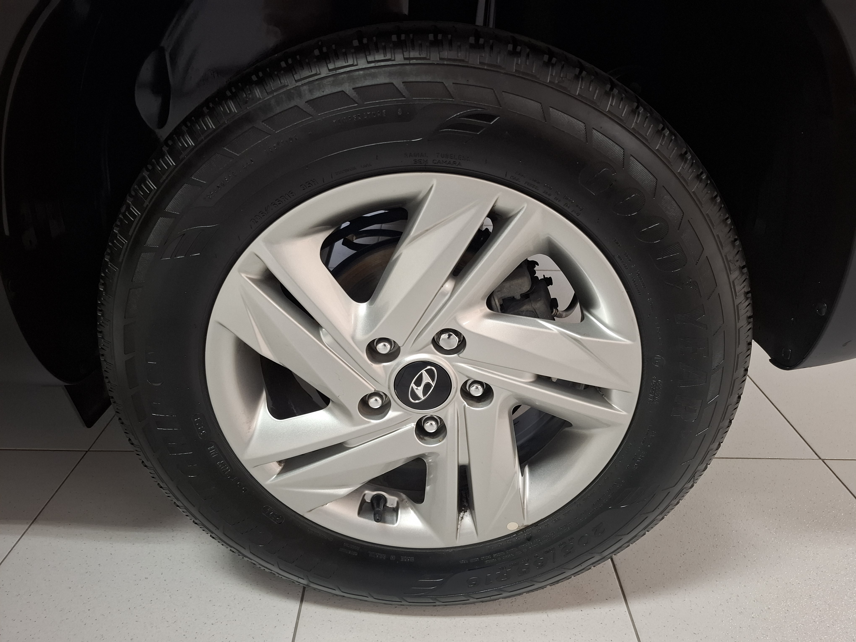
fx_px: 569
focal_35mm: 23
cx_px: 428
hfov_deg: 73.9
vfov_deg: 58.9
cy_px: 321
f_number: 1.8
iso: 320
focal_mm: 5.54
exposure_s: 1/30
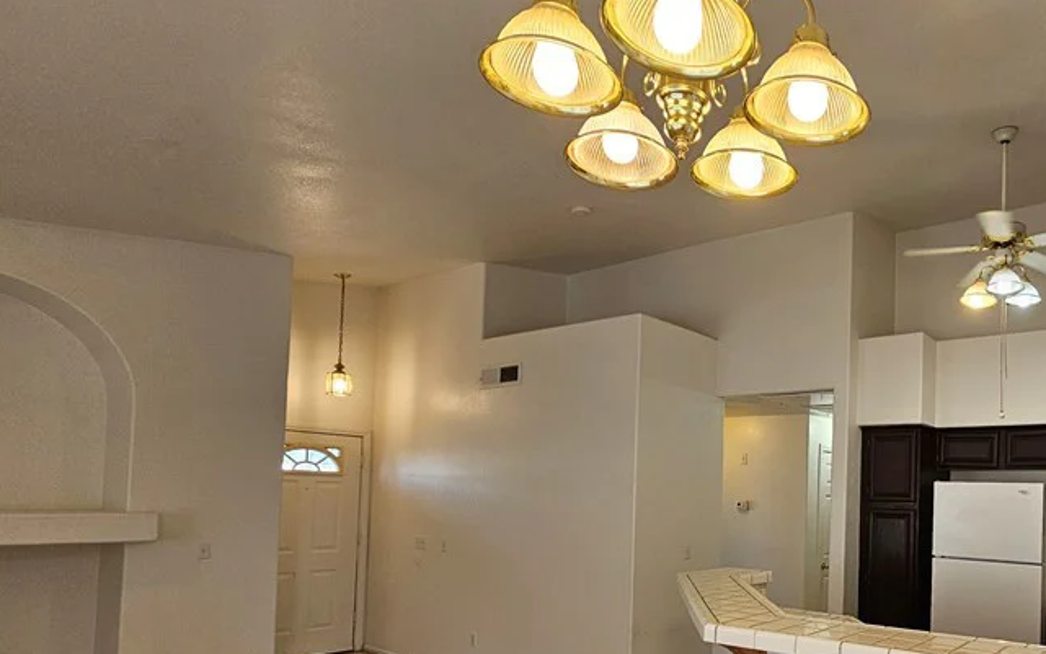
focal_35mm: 22
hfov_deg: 73.6
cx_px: 793
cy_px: 479
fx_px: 627
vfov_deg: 53.0
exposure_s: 1/60
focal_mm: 2.2
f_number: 2.2
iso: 64
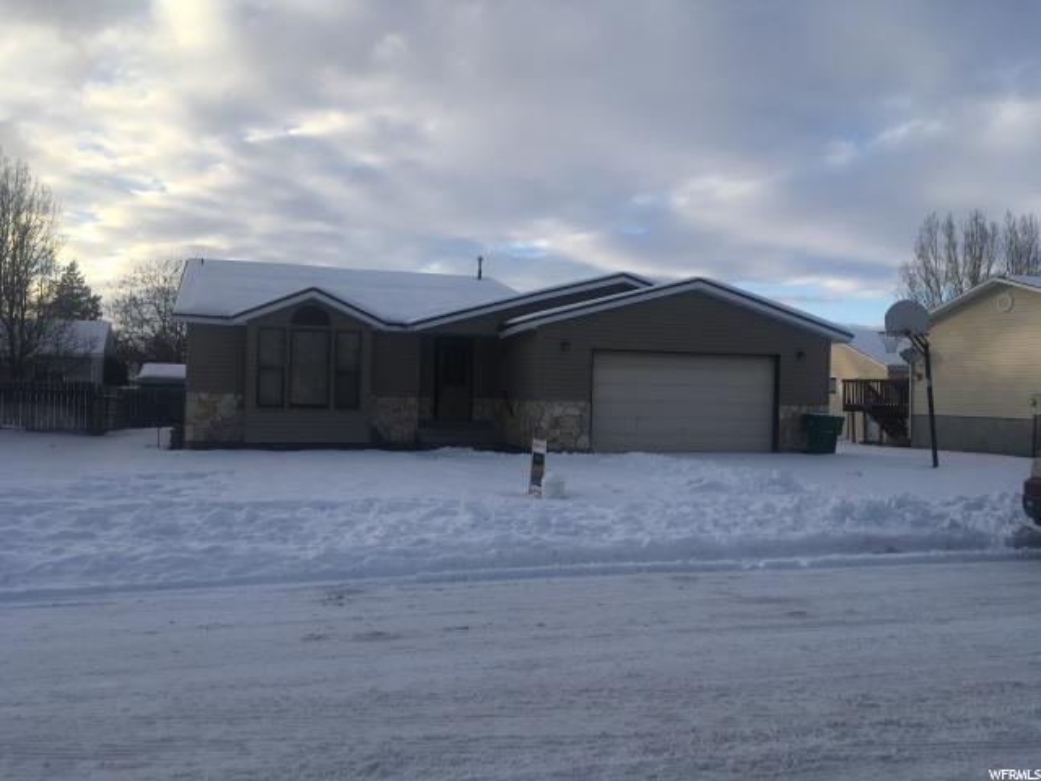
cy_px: 390
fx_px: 872
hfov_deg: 61.7
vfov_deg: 48.2
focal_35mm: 29
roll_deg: -0.8
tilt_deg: +1.1
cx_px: 520
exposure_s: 1/810
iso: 25
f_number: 2.2
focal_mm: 4.15
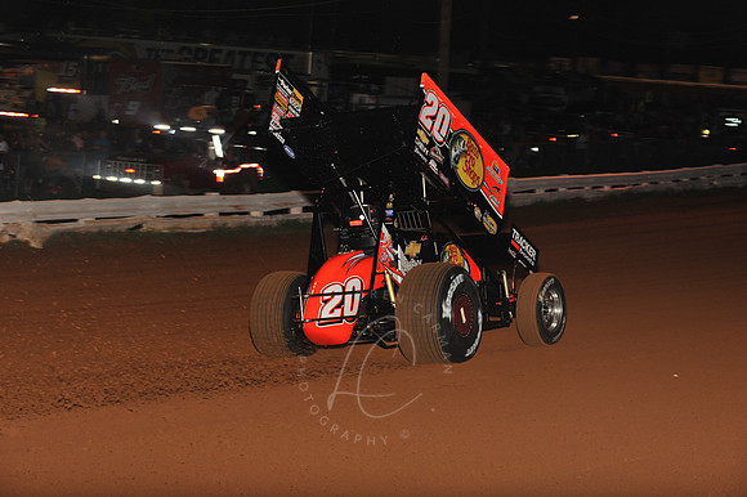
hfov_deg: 19.5
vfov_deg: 13.0
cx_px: 374
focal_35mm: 105
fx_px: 2177
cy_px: 248
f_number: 7.1
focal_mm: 105
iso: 1000
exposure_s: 1/320
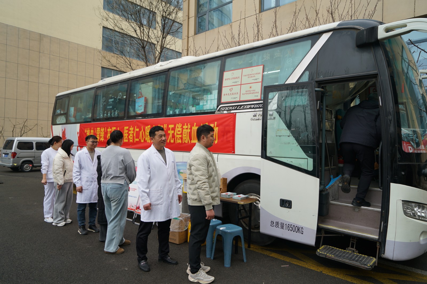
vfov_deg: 53.1
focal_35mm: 24
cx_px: 214
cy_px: 142
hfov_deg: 73.8
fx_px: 285
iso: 100
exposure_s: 1/200
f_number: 5
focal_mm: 24
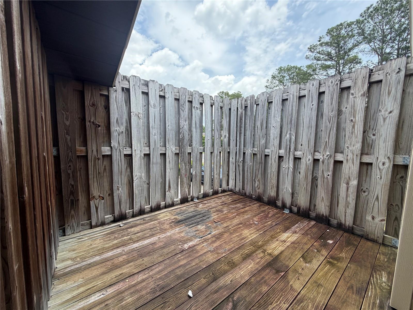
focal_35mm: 14
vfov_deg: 85.7
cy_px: 155
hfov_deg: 102.1
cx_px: 206
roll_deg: -1.2
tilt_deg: -5.3
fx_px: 167
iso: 50
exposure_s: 1/502
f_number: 2.2
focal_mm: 2.22
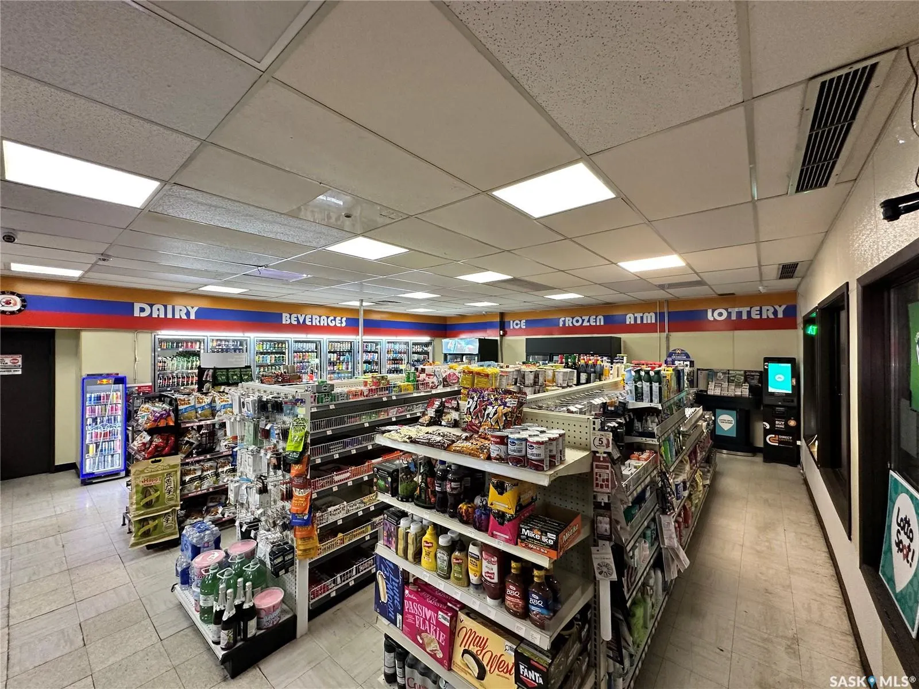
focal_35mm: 14
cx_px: 460
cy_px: 344
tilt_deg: +0.8
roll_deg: +0.2
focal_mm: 2.22
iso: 320
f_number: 2.2
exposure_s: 1/120
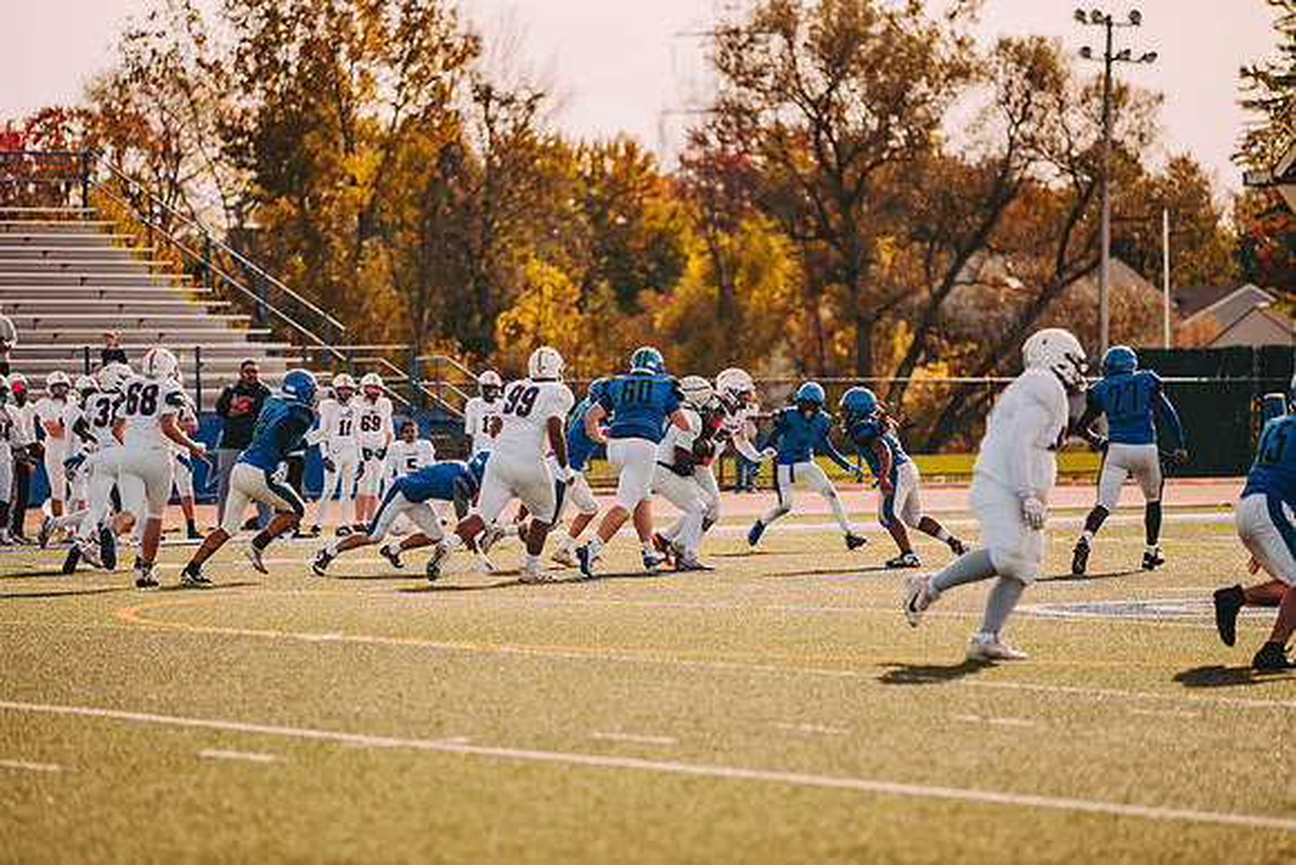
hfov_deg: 12.1
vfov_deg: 8.1
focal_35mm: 170
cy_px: 432
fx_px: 6121
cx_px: 648
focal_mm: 170
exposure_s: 1/2000
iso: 160
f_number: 2.8
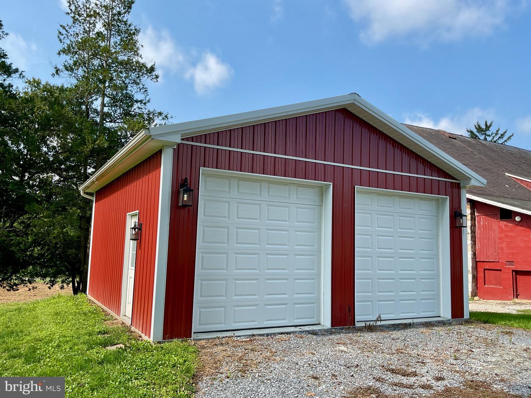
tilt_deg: +6.3
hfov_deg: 61.7
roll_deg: -2.0
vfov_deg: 48.2
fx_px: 445
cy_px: 199
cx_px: 266
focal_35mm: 29
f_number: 1.8
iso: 16
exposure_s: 1/1121
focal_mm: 3
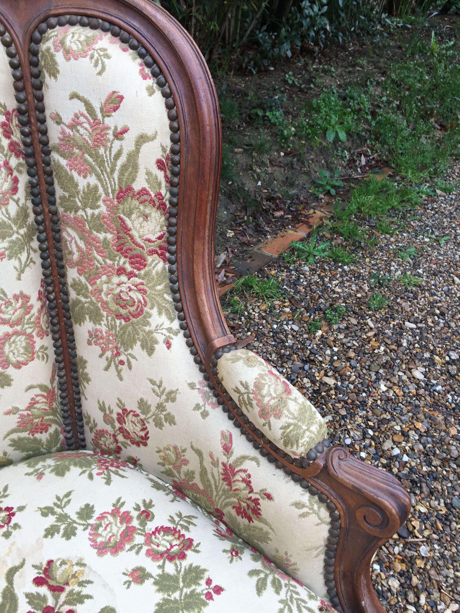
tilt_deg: -35.9
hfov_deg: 48.2
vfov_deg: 61.7
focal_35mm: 29
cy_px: 306
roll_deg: -1.5
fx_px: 514
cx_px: 230
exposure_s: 1/120
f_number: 2.2
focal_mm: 4.15
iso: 32
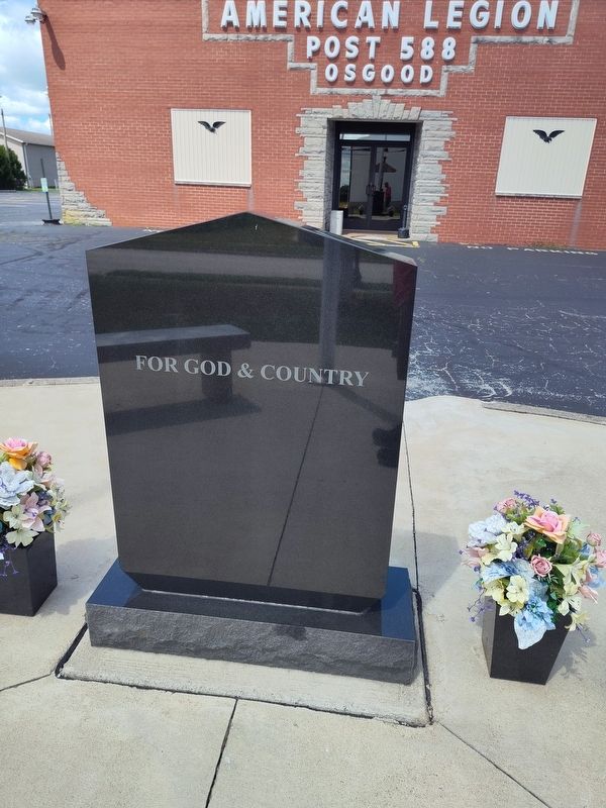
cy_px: 404
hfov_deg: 58.9
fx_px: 537
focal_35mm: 23
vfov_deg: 73.9
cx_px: 303
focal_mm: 5.56
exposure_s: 1/1073
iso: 100
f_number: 1.8
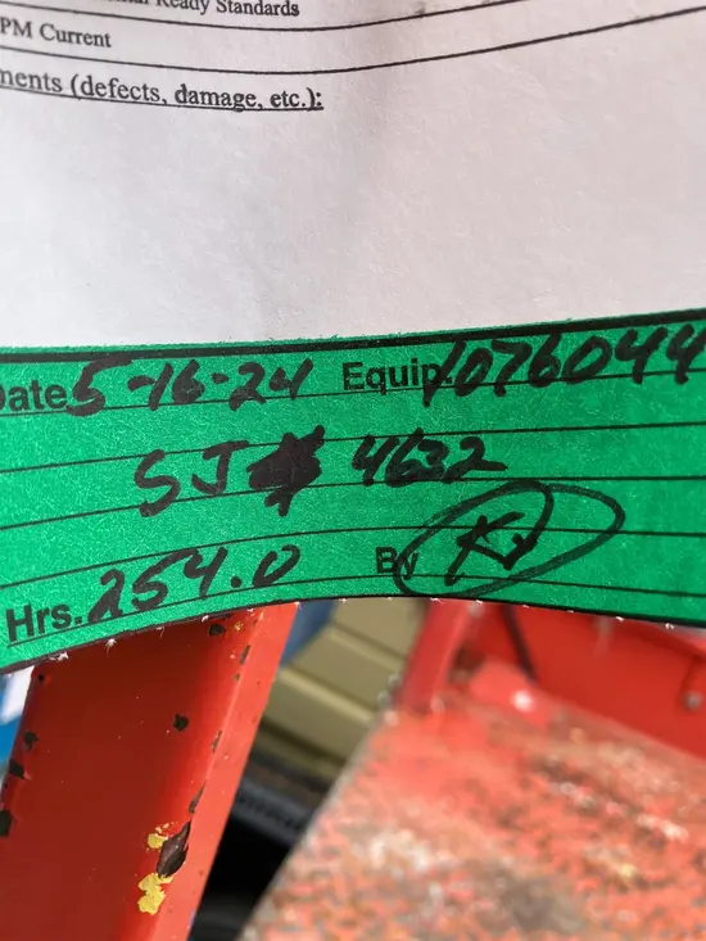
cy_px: 470
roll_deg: -19.8
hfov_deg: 49.8
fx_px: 761
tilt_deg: -7.9
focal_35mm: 28
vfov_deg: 63.4
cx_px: 353
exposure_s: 1/522
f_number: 1.8
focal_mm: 3.99
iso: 32
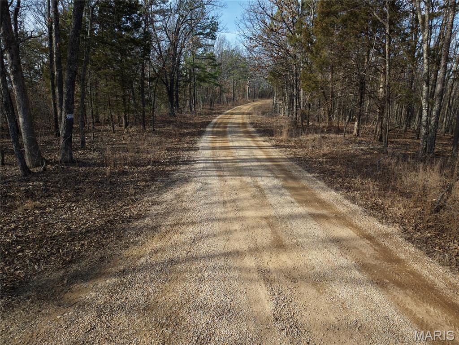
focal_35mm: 24
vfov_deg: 56.8
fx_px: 318
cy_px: 172
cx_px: 230
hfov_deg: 71.6
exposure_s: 1/15
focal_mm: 8.67
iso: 200
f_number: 1.8
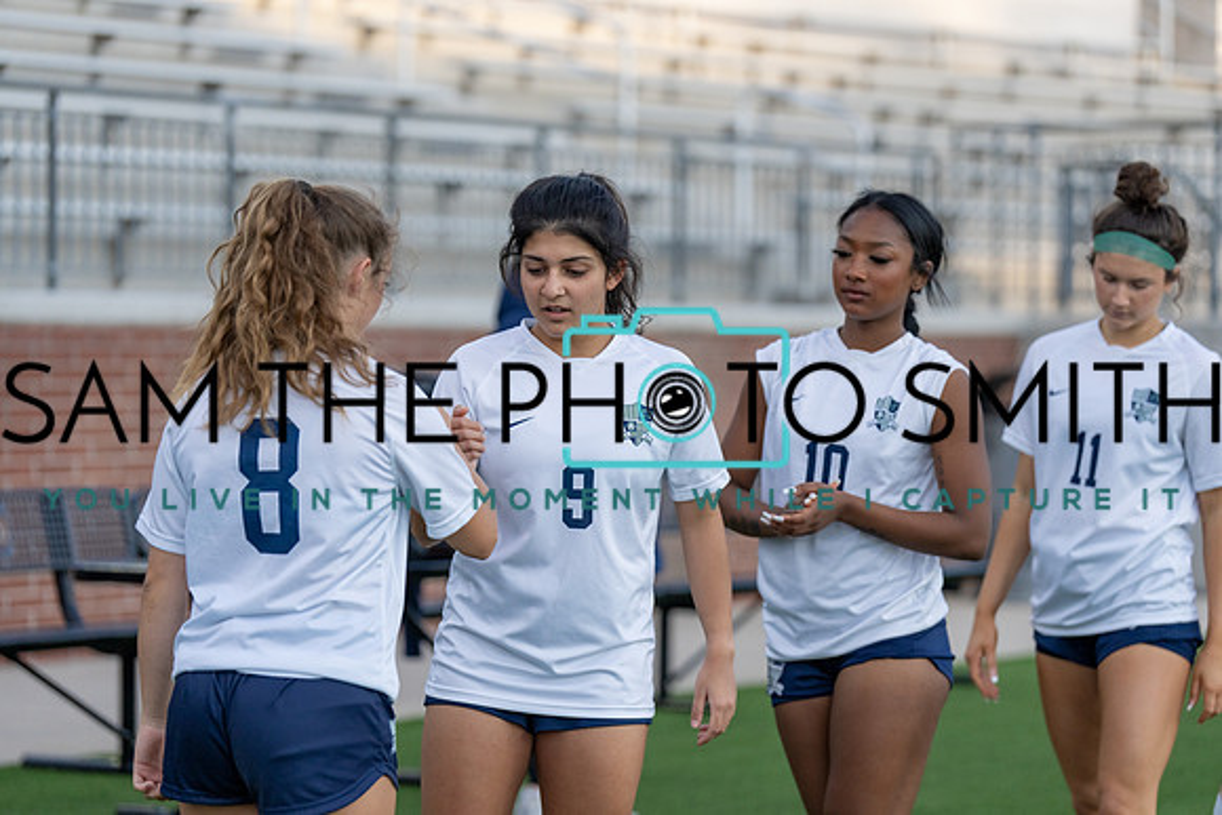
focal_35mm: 122
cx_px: 611
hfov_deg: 16.8
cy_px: 408
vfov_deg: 11.2
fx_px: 4142
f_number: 2.8
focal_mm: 122
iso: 1600
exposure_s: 1/6400
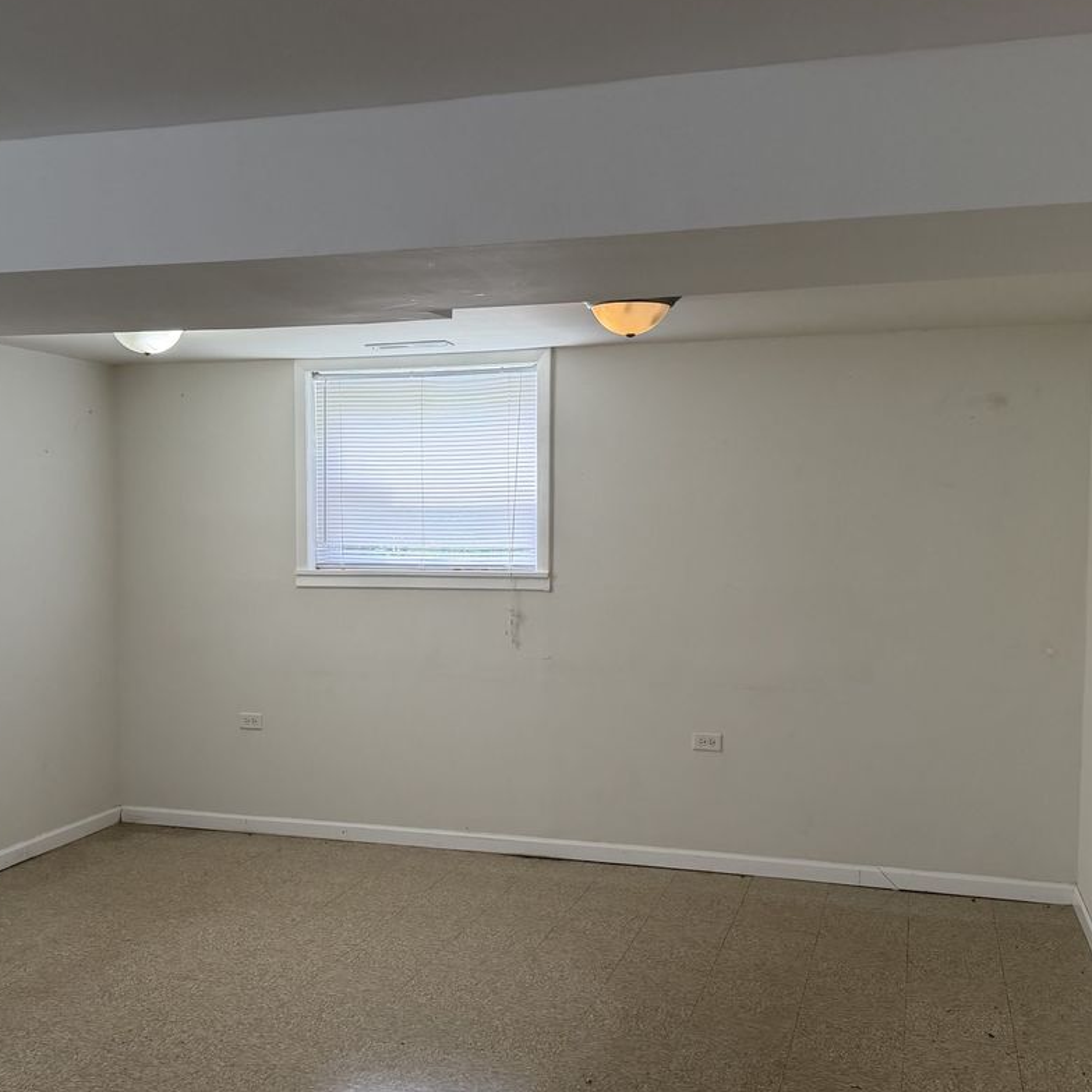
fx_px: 1392
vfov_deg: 42.8
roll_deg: +0.4
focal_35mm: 39
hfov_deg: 42.6
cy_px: 598
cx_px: 425
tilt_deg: -4.6
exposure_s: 1/224
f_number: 1.78
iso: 200
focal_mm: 6.76
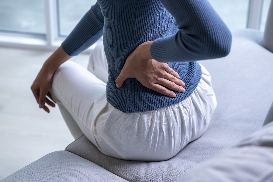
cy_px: 91
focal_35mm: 85
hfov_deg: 23.9
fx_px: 645
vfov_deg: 16.1
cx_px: 136
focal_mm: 85
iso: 200
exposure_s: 1/30
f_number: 5
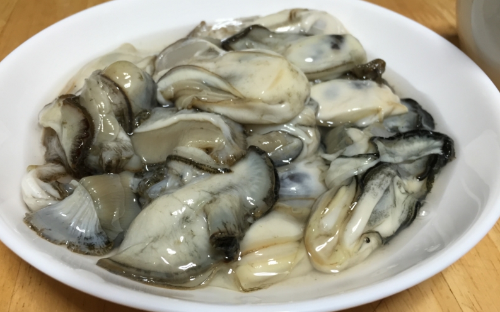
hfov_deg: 61.2
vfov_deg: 40.6
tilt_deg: -41.6
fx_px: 423
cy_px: 150
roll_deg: -1.2
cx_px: 249
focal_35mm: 31
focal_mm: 4.15
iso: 100
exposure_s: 1/33
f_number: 2.2
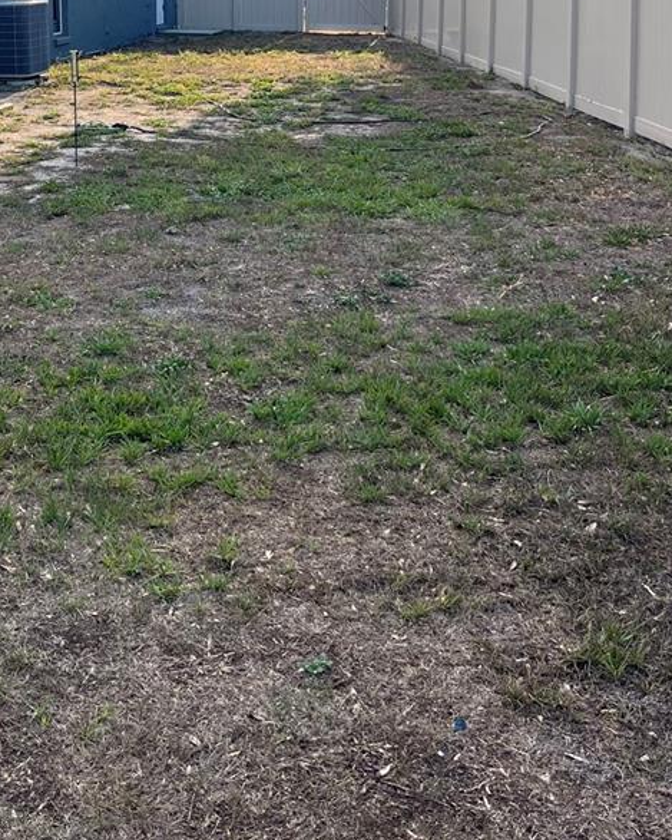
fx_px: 1292
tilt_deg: -9.7
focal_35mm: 52
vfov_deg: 34.7
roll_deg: +0.6
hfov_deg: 28.7
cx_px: 175
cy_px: 149
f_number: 1.6
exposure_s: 1/1086
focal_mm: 5.1
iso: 50
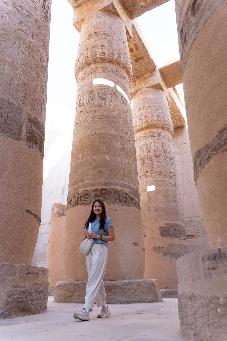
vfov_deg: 65.5
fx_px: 265
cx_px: 114
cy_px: 170
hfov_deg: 46.4
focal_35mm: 28
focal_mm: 28
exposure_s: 1/125
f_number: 4
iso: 100
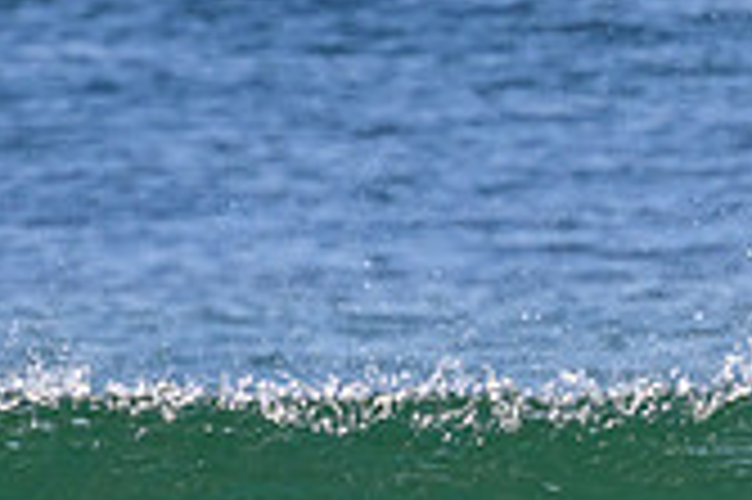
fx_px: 54340
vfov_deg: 0.5
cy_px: 471
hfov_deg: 0.8
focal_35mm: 2604
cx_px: 339
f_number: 11
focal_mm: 590
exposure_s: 1/2000
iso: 1400
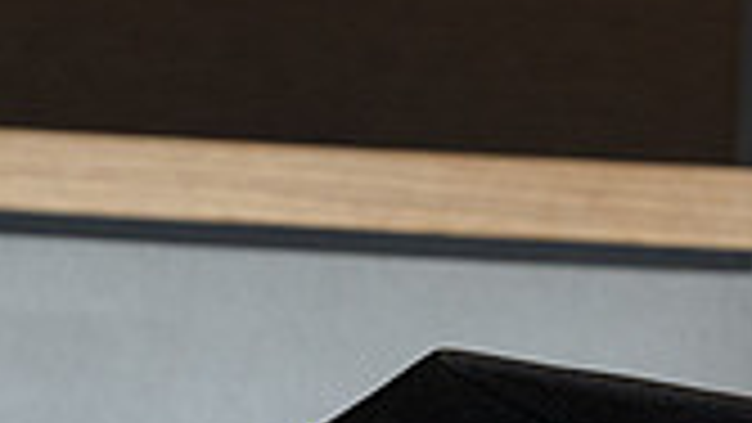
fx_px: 10809
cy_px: 893
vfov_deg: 2.2
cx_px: -80
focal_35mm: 542
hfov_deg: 4.0
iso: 1000
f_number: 5
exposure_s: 1/125
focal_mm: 120
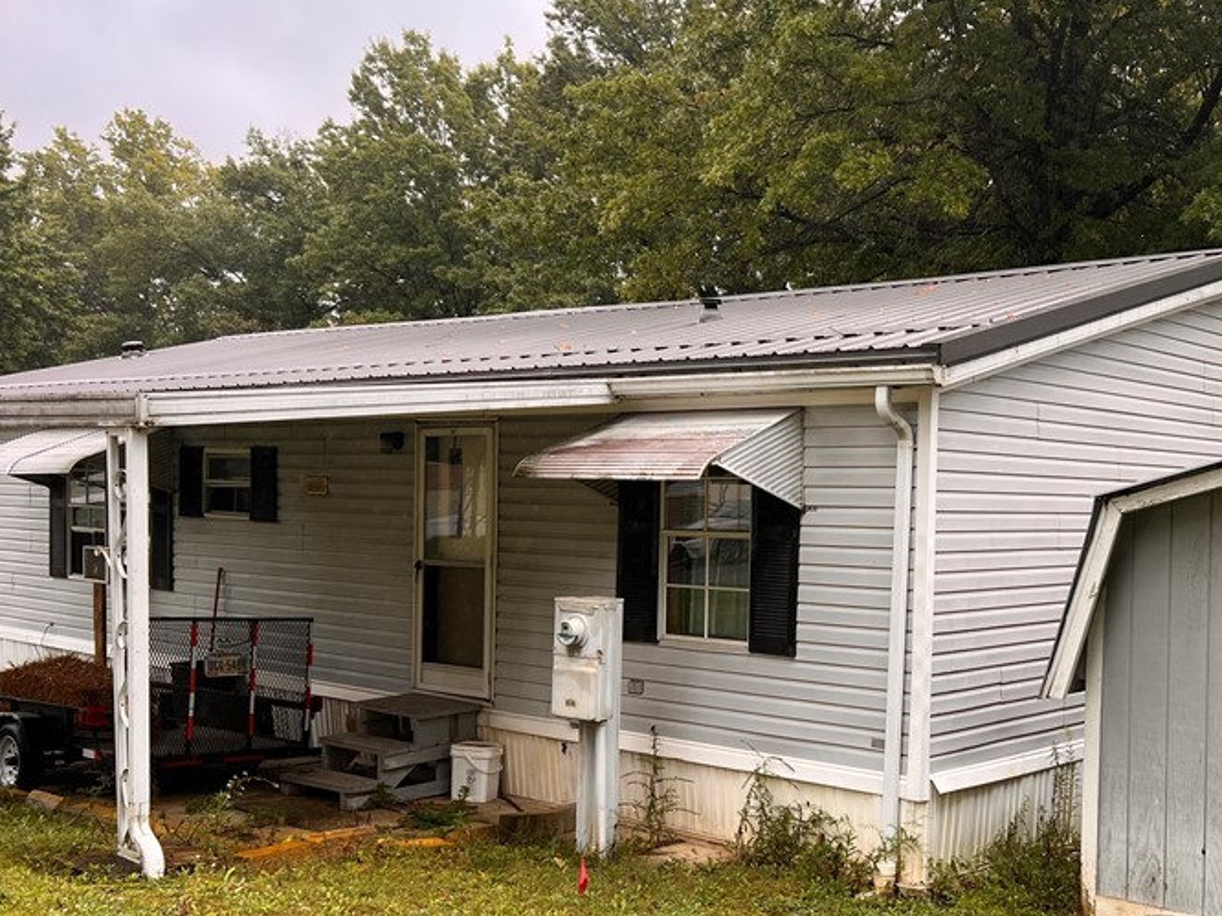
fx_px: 1412
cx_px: 846
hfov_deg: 45.9
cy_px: 527
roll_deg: -1.6
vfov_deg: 35.9
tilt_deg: -1.6
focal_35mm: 40
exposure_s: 1/558
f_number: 1.5
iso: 50
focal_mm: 5.7
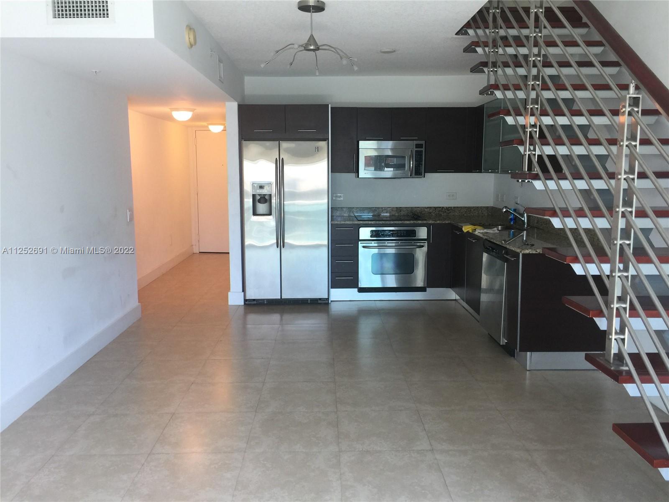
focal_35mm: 29
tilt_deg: -8.8
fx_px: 560
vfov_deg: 48.2
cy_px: 251
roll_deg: -0.8
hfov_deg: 61.7
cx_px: 334
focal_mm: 4.15
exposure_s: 1/30
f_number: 2.2
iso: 40
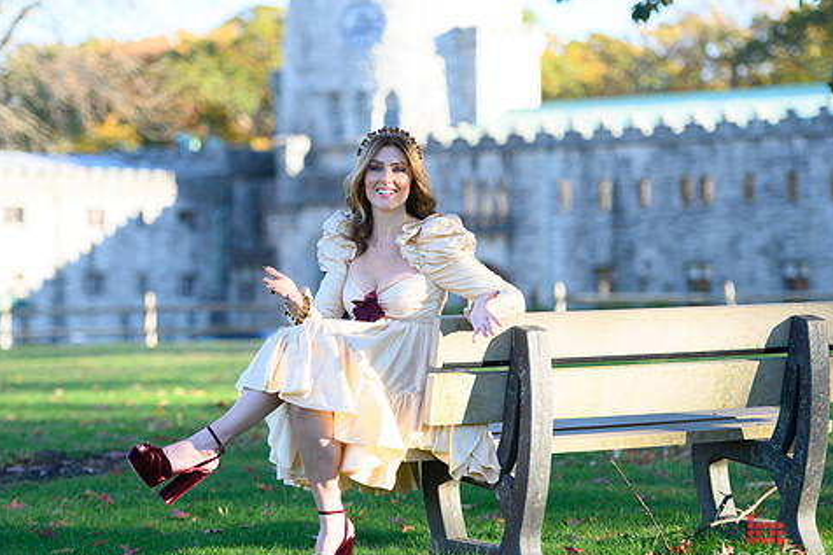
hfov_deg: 16.0
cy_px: 268
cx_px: 364
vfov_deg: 10.7
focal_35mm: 128
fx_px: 2961
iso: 1600
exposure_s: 1/4000
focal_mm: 105
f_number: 3.2
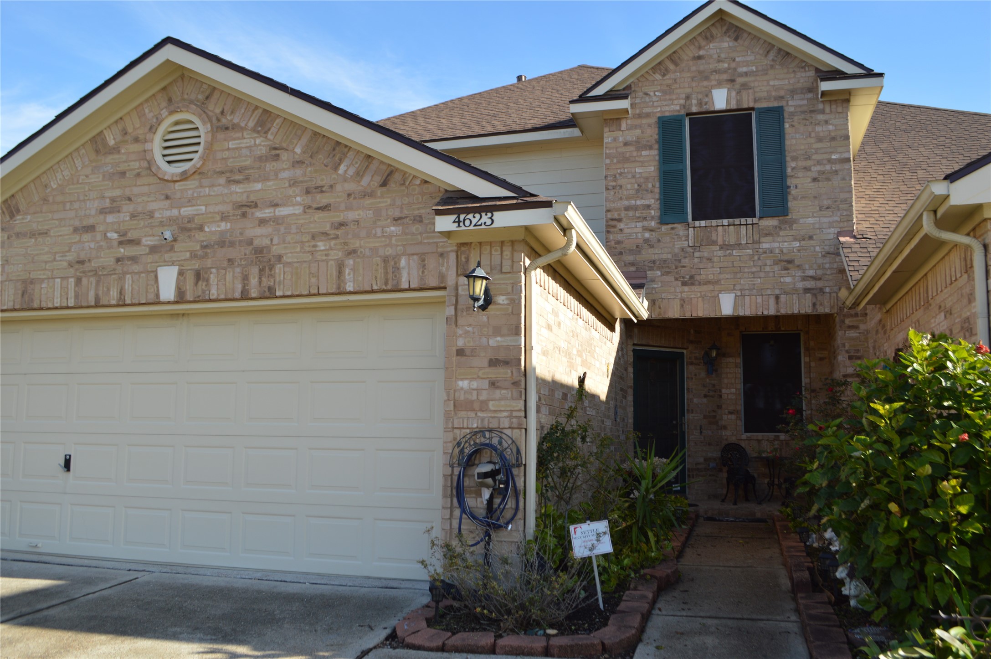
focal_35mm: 30
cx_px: 496
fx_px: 825
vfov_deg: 43.5
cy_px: 330
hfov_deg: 62.0
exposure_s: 1/200
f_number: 7.1
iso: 100
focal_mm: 20
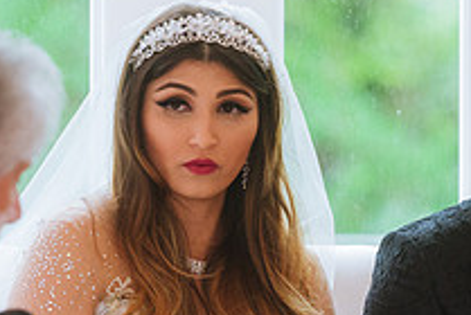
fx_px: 6118
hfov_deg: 4.4
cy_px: 348
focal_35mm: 467
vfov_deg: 3.0
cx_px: 348
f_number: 2.8
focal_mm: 165
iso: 1250
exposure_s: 1/160
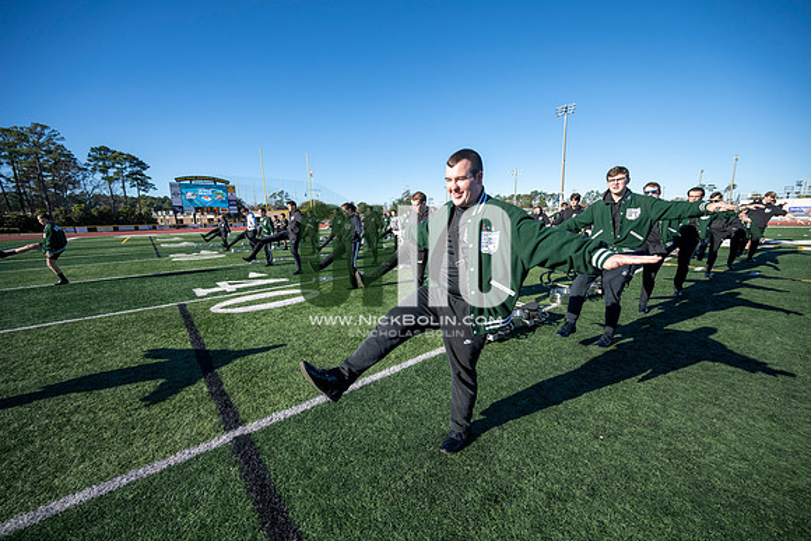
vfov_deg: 81.2
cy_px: 270
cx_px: 406
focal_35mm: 14
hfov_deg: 104.2
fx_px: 315
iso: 160
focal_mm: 14
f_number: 4
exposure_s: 1/2000
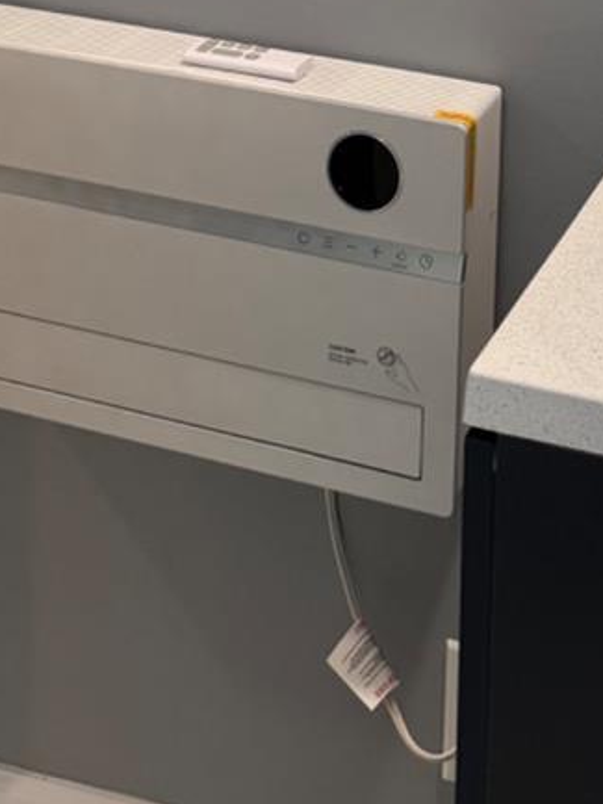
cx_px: 470
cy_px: -504
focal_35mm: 83
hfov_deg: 17.7
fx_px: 1927
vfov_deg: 19.5
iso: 160
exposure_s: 1/120
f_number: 1.78
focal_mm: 6.76
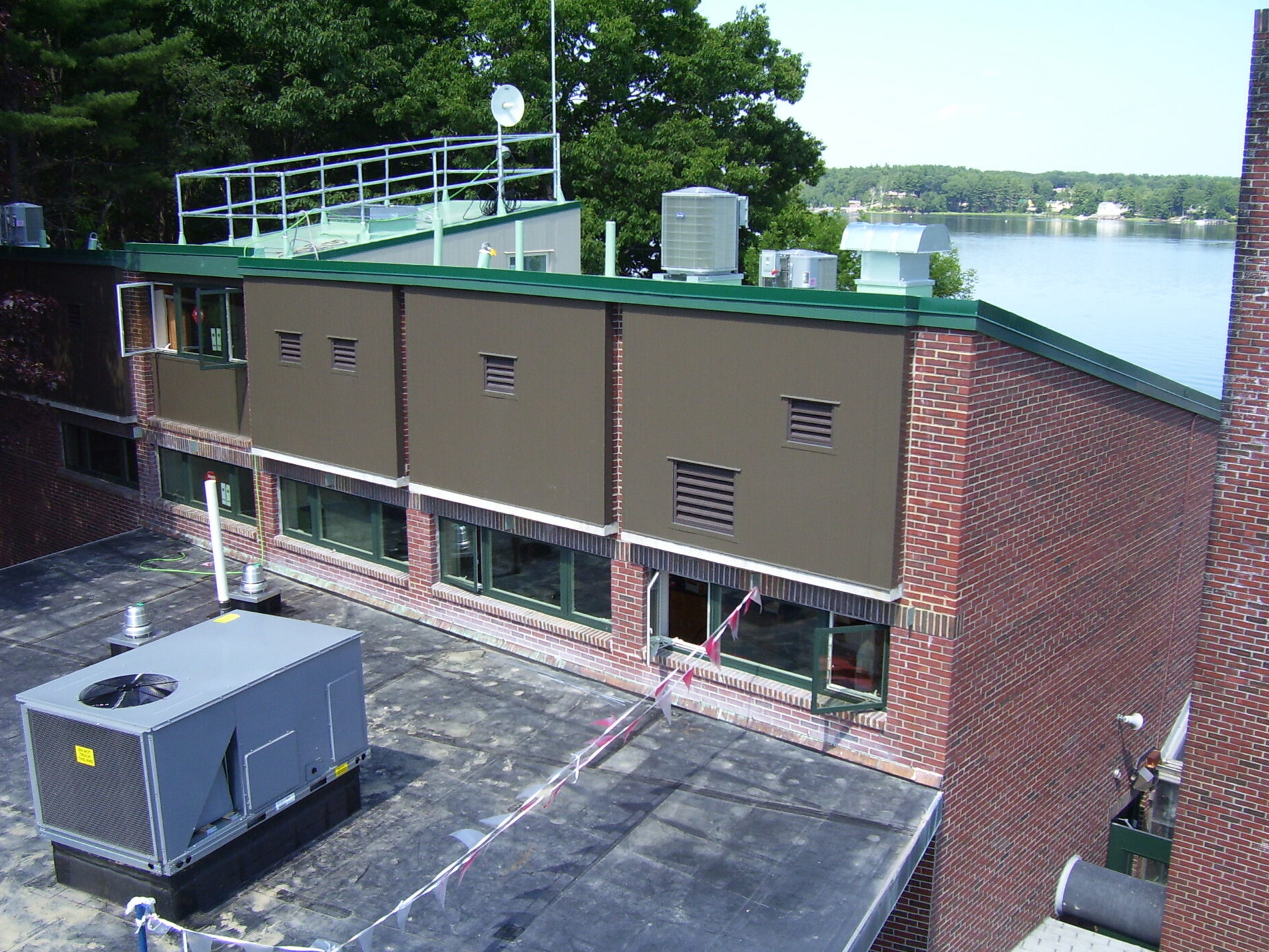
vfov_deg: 40.7
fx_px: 1283
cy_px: 476
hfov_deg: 52.6
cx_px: 639
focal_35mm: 35
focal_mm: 5.6
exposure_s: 1/500
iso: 80
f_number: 2.7
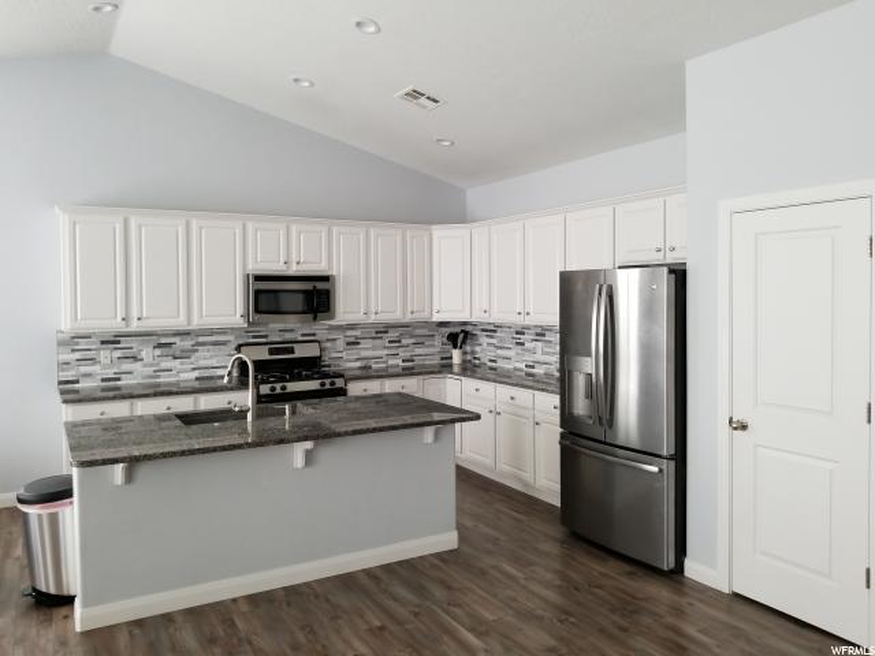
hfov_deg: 67.3
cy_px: 328
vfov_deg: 53.1
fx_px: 657
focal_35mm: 26
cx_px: 438
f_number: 1.7
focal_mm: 4.25
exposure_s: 1/60
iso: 64
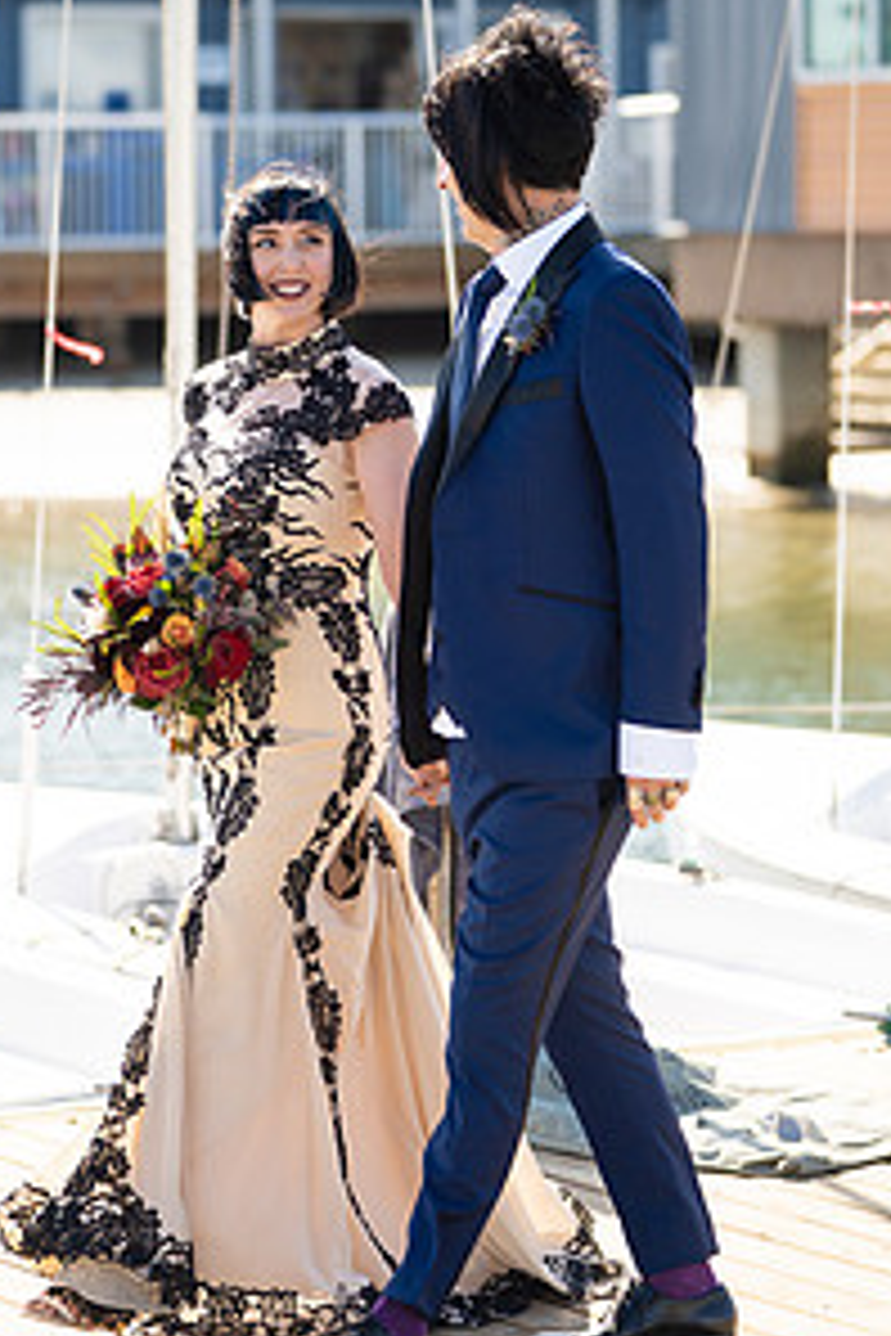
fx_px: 5680
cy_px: 589
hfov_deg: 9.0
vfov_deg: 13.4
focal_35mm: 153
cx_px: 428
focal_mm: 101
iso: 200
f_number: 2.8
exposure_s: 1/1250
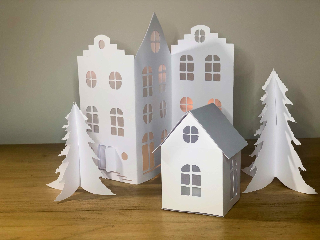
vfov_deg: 28.0
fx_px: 481
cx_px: 160
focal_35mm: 52
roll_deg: +1.9
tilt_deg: -8.2
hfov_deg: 36.8
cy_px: 120
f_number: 2.4
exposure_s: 1/50
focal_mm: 6
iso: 25
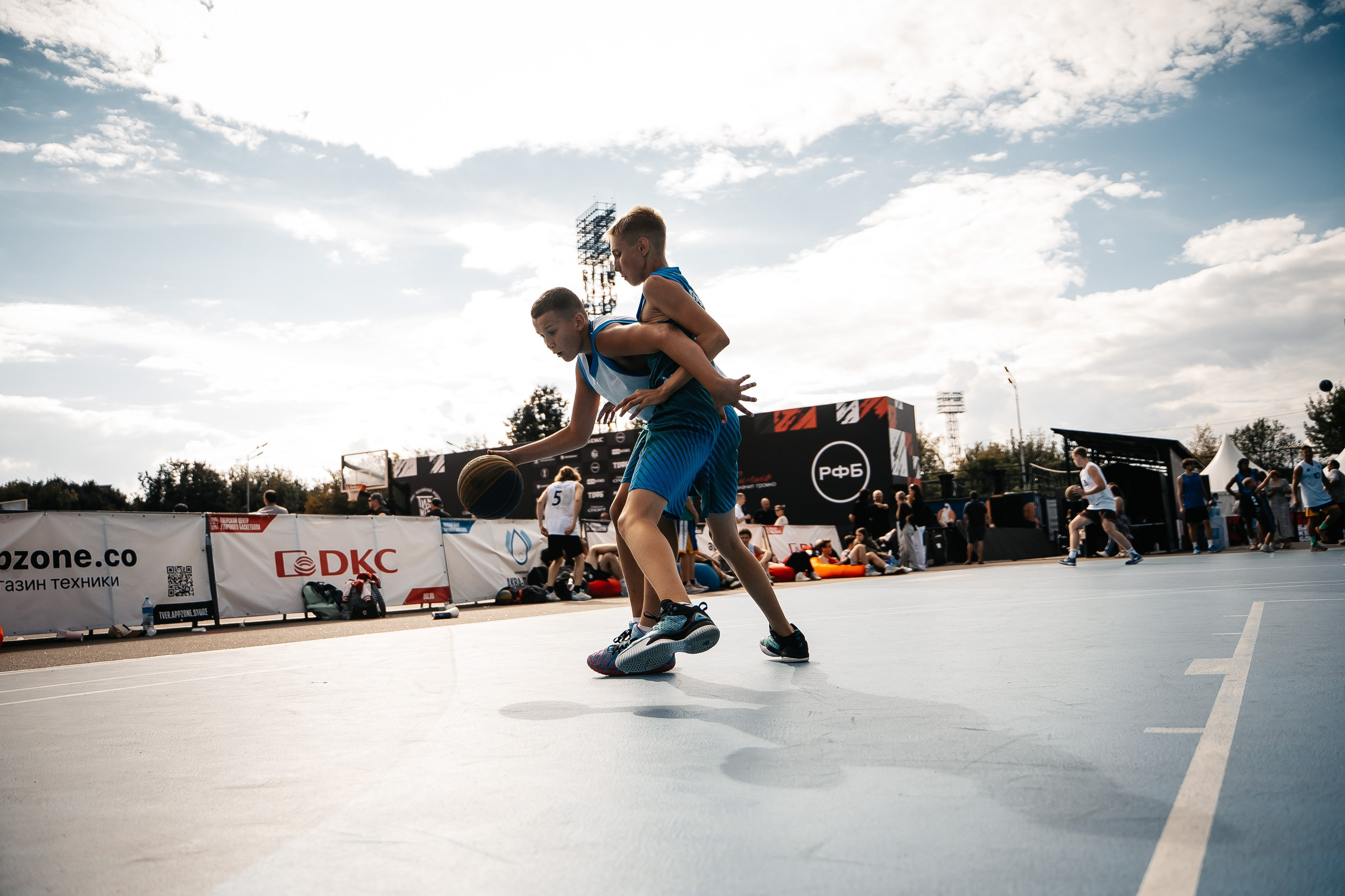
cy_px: 448
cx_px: 672
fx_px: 1046
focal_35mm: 28
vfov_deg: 46.4
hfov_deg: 65.5
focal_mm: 28
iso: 400
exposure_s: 1/8000
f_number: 2.8
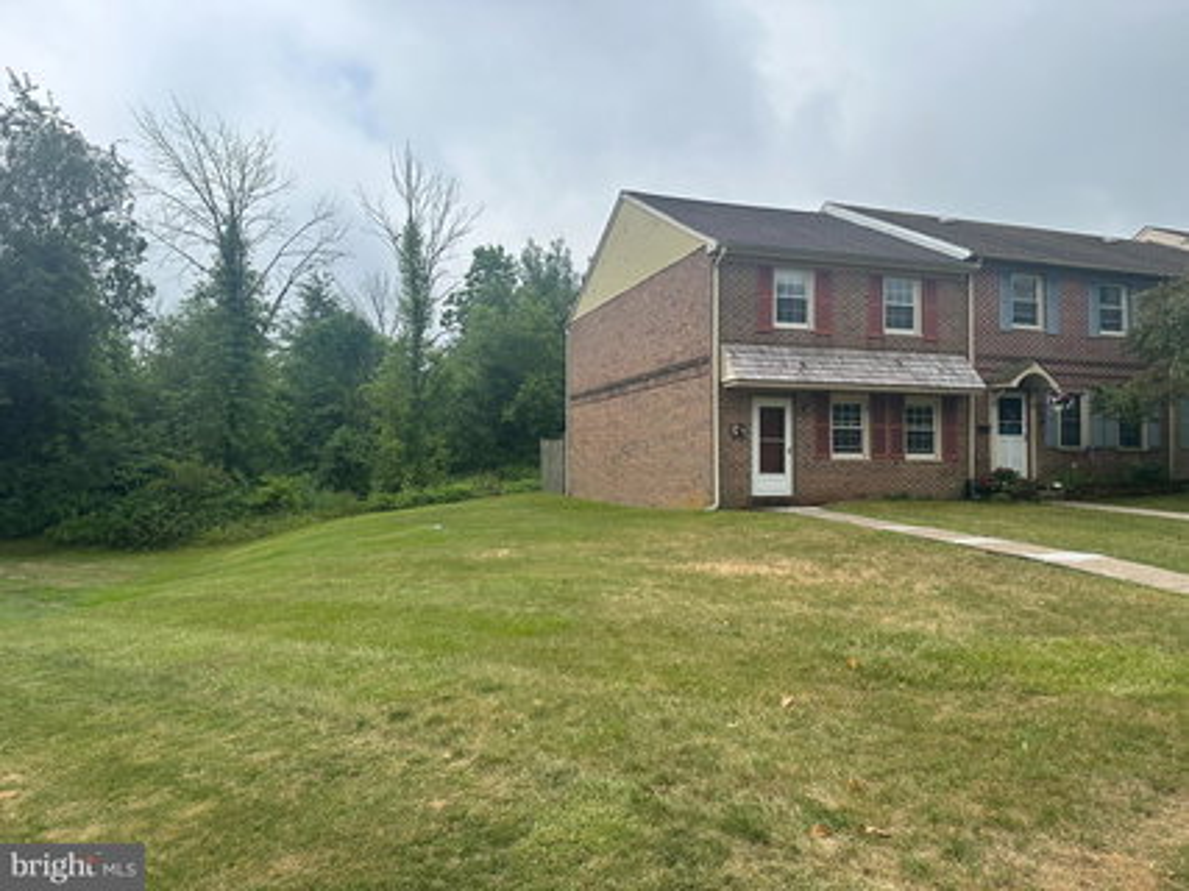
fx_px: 824
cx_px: 594
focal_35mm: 24
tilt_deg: +1.0
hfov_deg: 71.6
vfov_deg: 56.8
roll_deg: -0.4
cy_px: 446
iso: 80
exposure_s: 1/5525
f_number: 1.78
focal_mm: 6.86
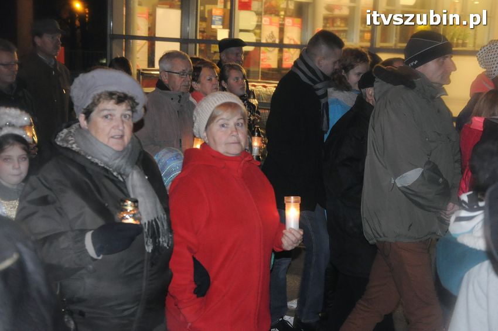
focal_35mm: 75
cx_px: 249
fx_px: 1036
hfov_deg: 27.0
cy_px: 166
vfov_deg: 18.1
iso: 2000
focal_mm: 50
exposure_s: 1/60
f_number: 5
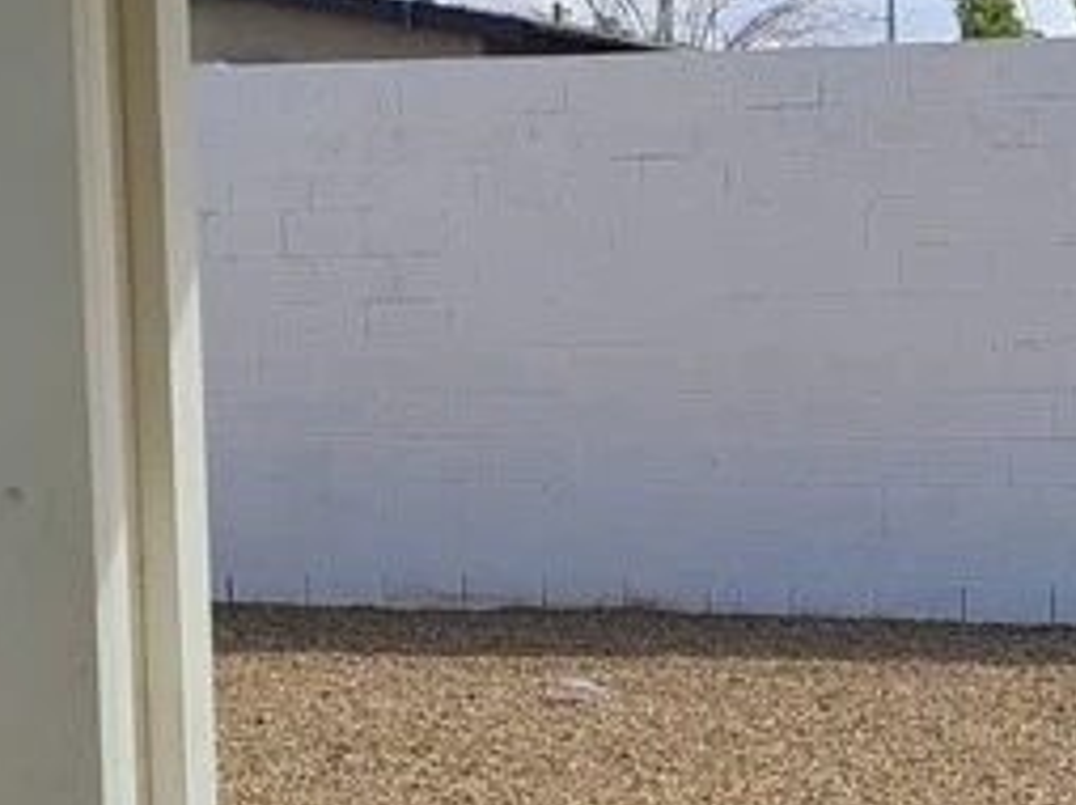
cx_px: 1186
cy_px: 555
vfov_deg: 14.0
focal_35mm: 105
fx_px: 3261
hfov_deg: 18.1
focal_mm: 5.4
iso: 40
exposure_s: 1/1854
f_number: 1.8
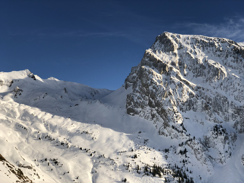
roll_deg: +3.5
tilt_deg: +11.7
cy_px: 92
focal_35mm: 52
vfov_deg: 28.0
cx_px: 122
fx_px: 367
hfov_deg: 36.8
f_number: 2.4
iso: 16
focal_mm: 6
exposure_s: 1/1021
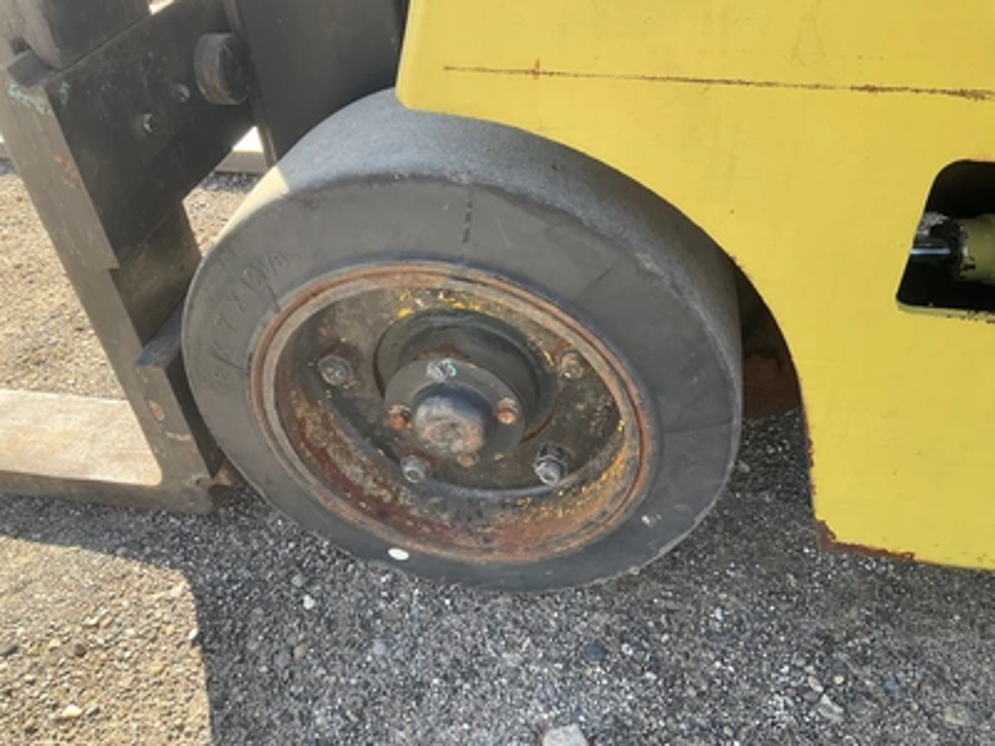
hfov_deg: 61.7
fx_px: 834
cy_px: 373
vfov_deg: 48.2
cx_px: 498
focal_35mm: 29
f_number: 1.8
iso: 25
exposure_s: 1/154
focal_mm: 3
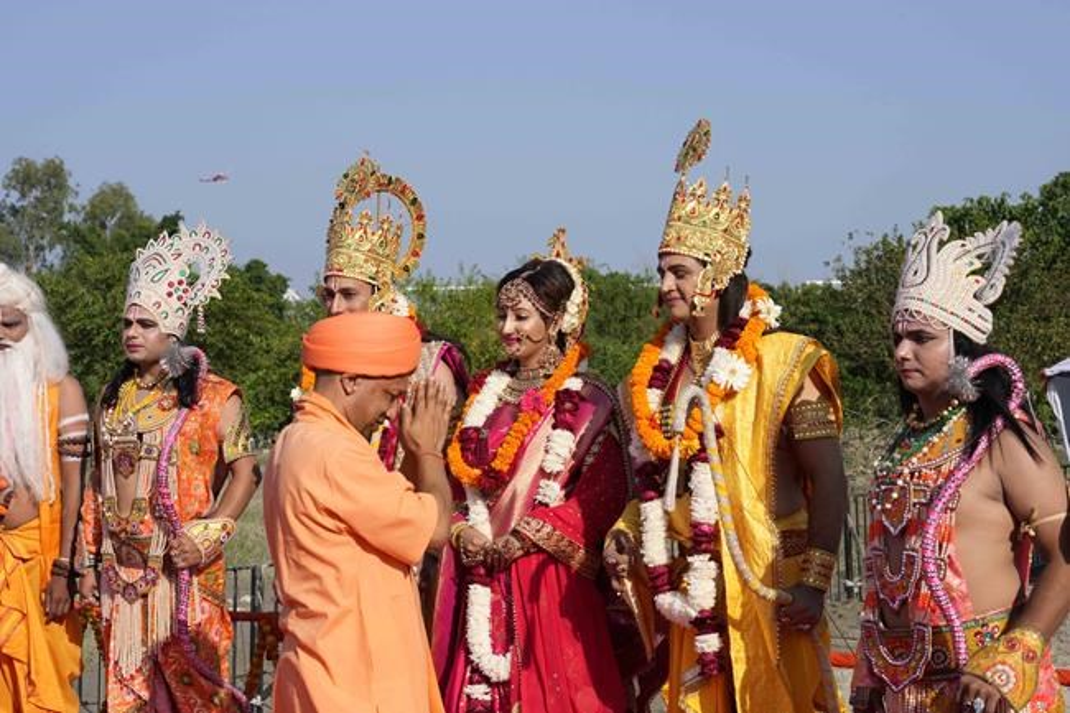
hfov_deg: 28.9
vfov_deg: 19.4
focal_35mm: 70
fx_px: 2080
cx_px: 535
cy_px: 356
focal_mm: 70
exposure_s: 1/1000
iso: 500
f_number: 11
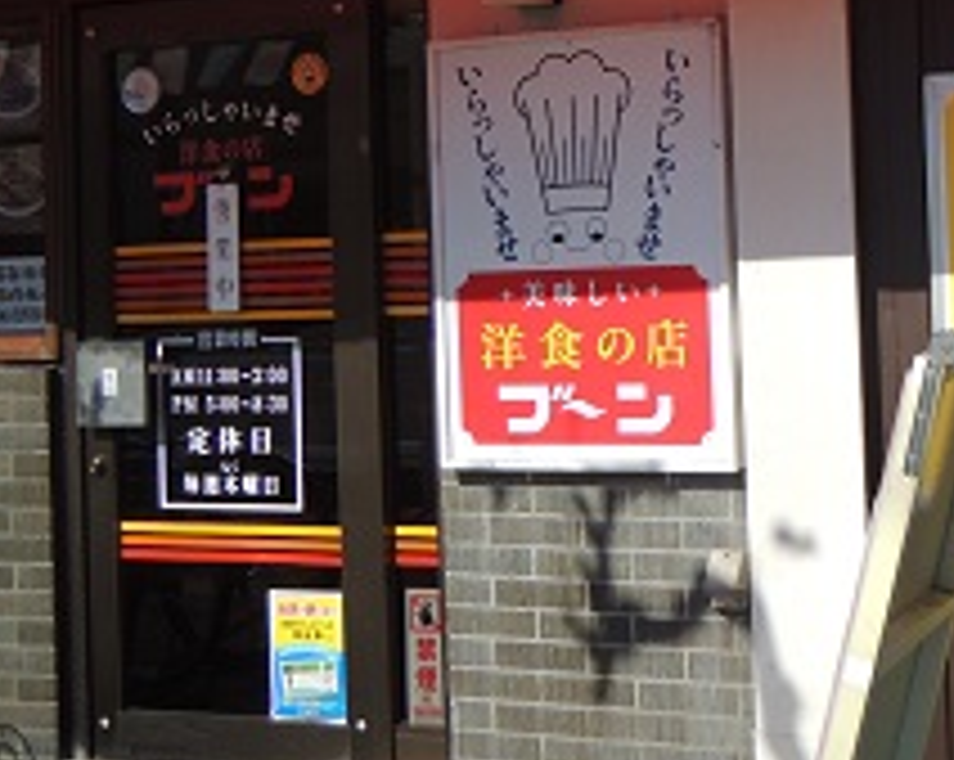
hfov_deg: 33.3
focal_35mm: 51
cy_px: 153
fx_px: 1438
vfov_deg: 29.0
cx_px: 979
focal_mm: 4.3
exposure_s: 1/1250
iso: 100
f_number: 2.8
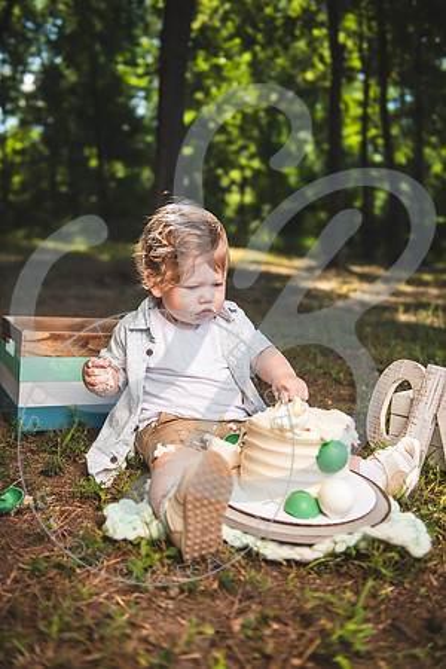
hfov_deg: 38.9
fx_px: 632
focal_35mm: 34
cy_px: 334
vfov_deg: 55.8
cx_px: 223
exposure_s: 1/800
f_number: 2.8
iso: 100
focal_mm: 34
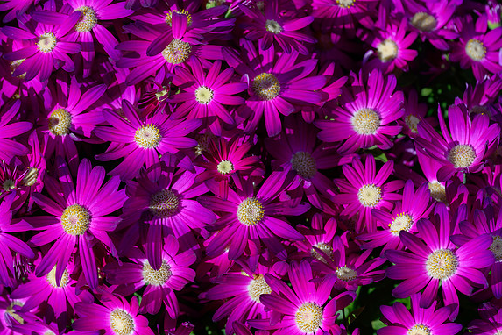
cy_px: 167
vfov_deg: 16.1
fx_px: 1185
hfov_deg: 23.9
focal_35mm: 85
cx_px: 252
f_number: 7.1
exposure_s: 1/200
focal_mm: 84
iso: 72
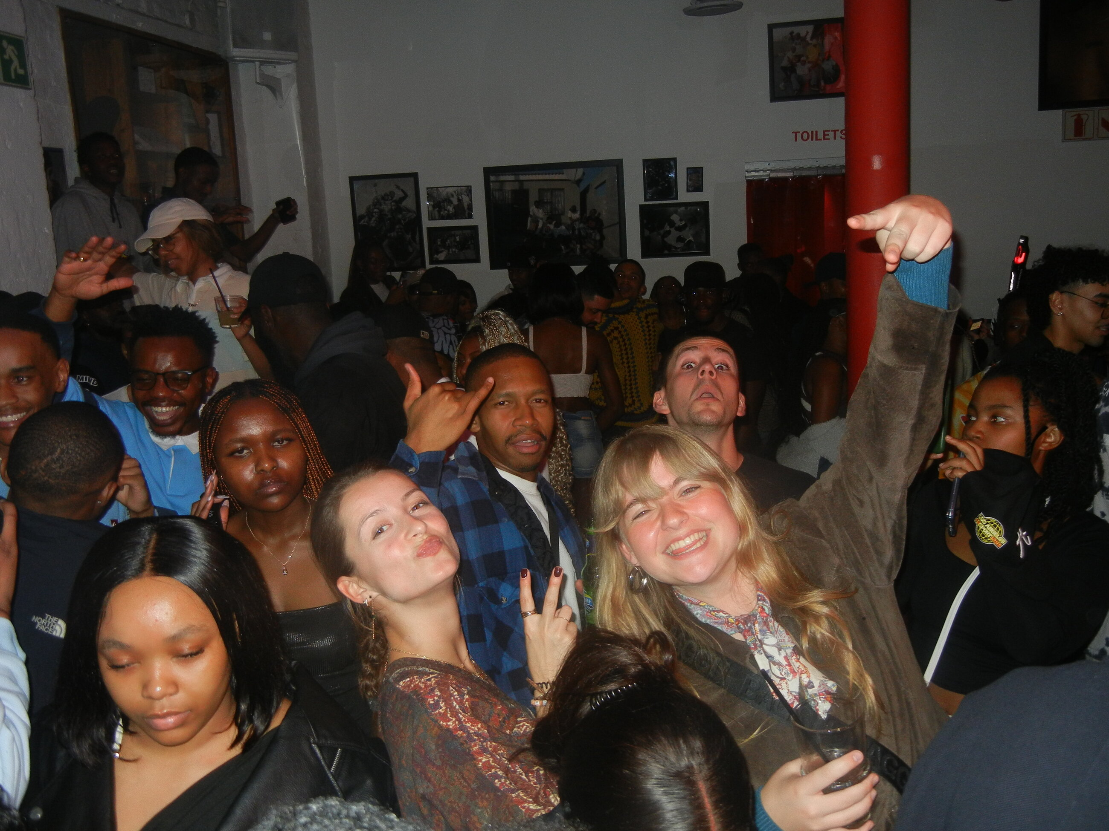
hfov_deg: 54.0
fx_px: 1089
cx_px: 554
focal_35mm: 34
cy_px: 416
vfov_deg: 41.8
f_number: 3.6
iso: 234
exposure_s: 1/30
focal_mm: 6.2
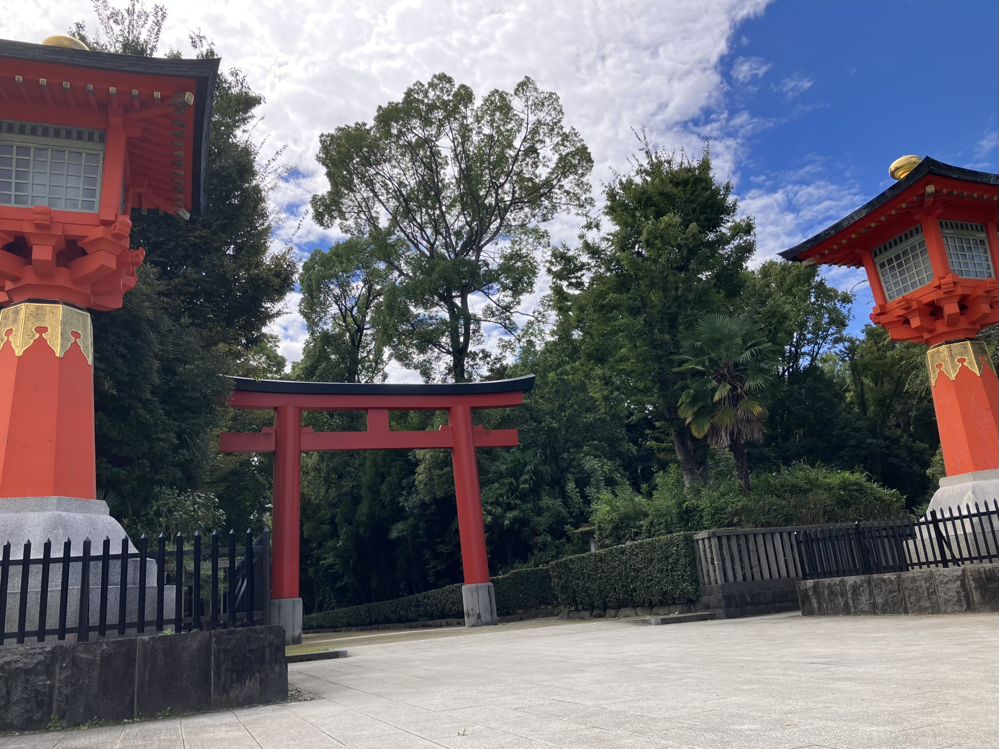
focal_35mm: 28
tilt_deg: +17.1
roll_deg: +4.2
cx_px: 500
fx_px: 808
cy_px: 374
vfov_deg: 49.7
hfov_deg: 63.5
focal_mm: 3.99
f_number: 1.8
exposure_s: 1/1473
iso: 32
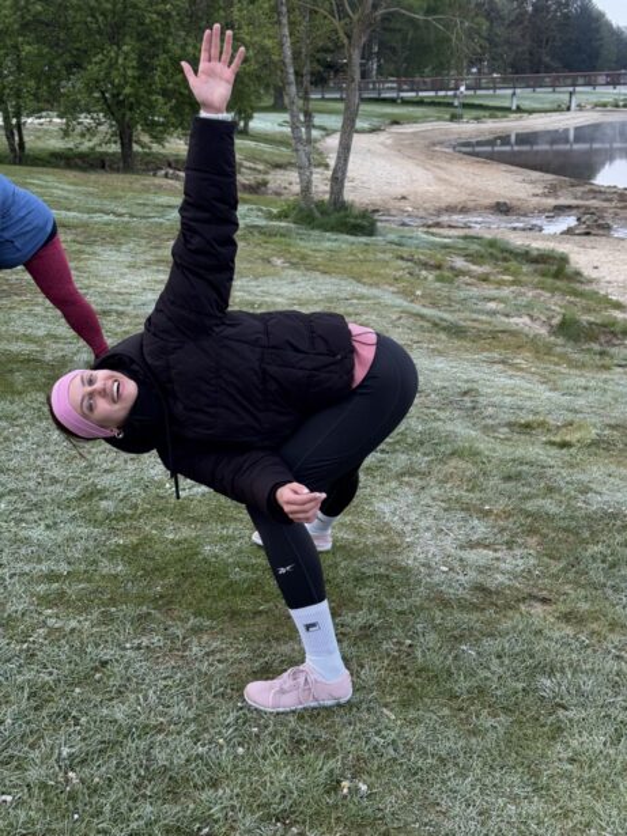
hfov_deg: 30.3
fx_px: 1160
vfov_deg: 39.7
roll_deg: +0.9
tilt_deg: -15.4
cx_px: 314
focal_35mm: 48
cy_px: 418
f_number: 1.78
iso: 100
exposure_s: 1/93
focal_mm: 6.76
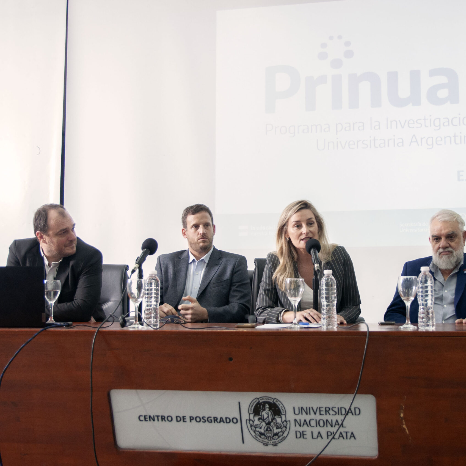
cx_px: 310
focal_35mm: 50
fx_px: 762
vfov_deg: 34.0
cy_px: 233
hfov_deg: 33.7
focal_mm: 26
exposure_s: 1/200
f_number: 3.2
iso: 1000
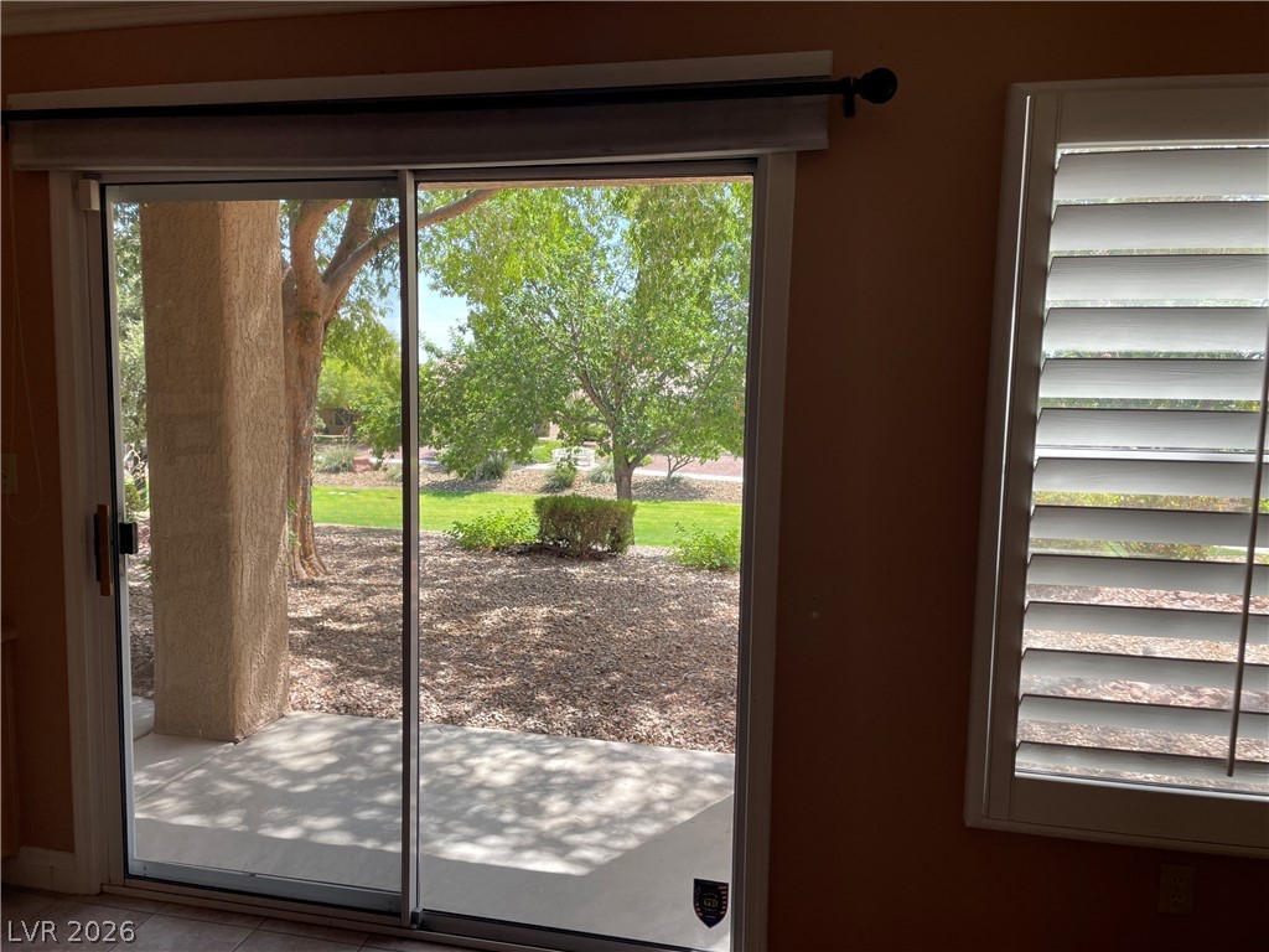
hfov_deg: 67.3
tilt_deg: -7.2
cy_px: 476
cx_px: 634
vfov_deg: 53.1
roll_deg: -1.0
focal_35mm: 26
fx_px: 953
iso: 32
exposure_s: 1/303
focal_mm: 4.2
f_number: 1.6
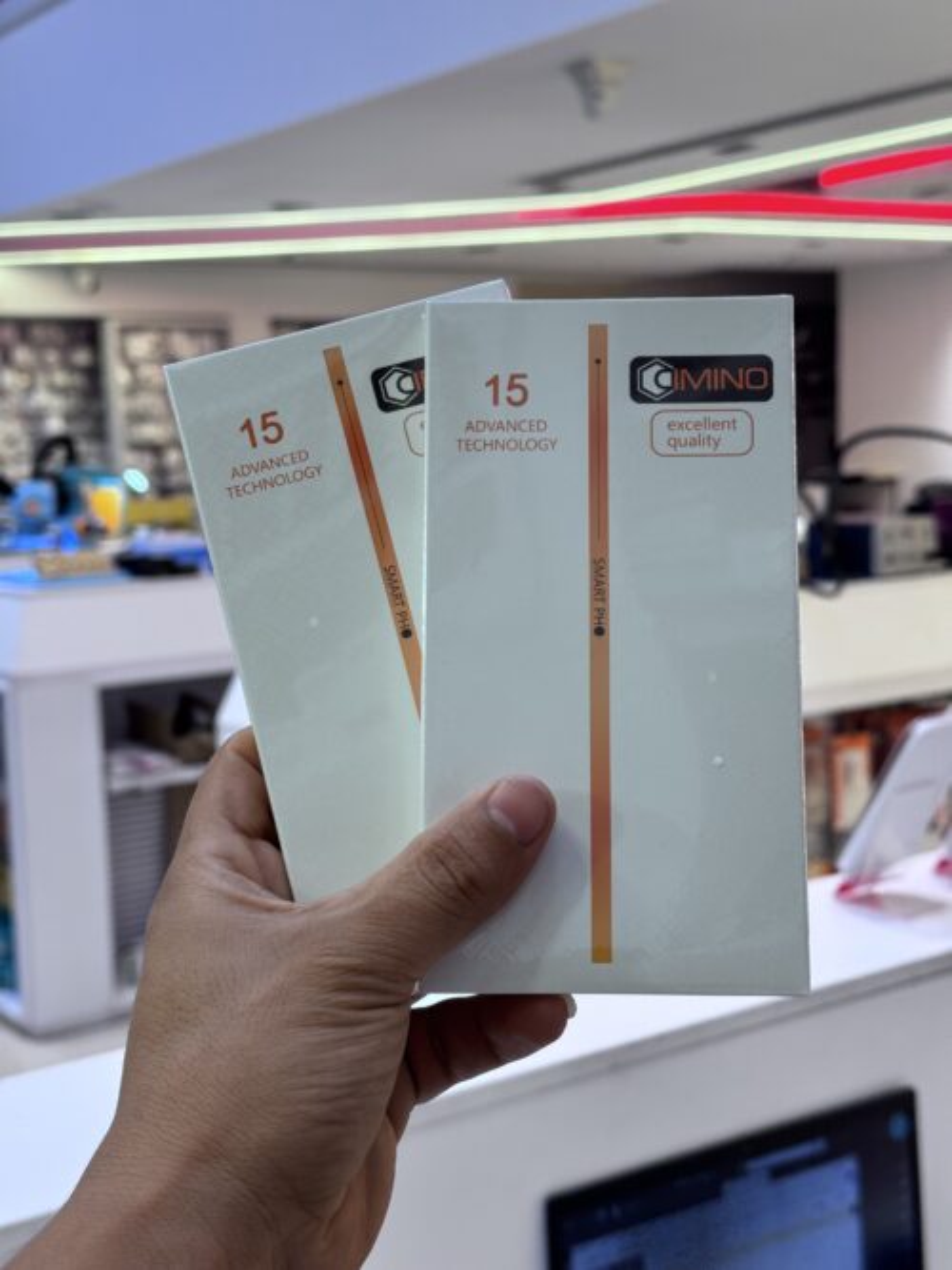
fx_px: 1761
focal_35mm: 48
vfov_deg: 39.7
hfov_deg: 30.3
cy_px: 635
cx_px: 476
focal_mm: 6.76
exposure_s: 1/105
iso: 50
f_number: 1.78
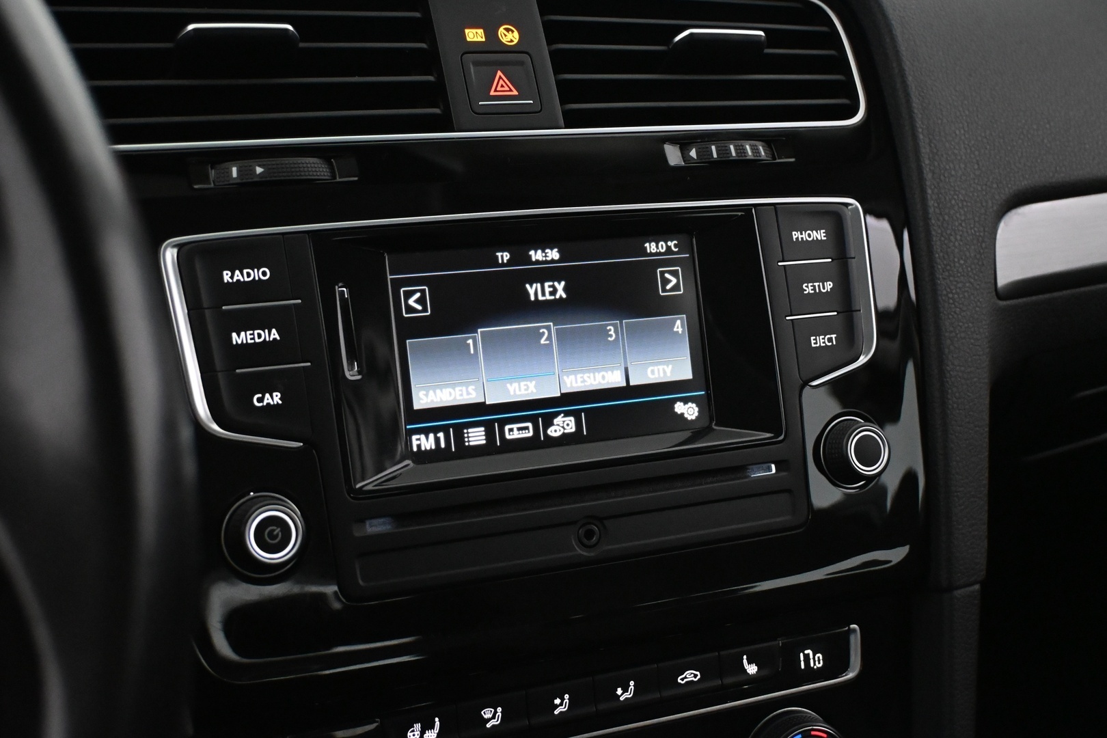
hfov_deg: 41.7
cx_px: 554
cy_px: 369
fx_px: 1453
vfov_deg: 28.5
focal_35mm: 47
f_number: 5
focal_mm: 31.5
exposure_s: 1/60
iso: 6400
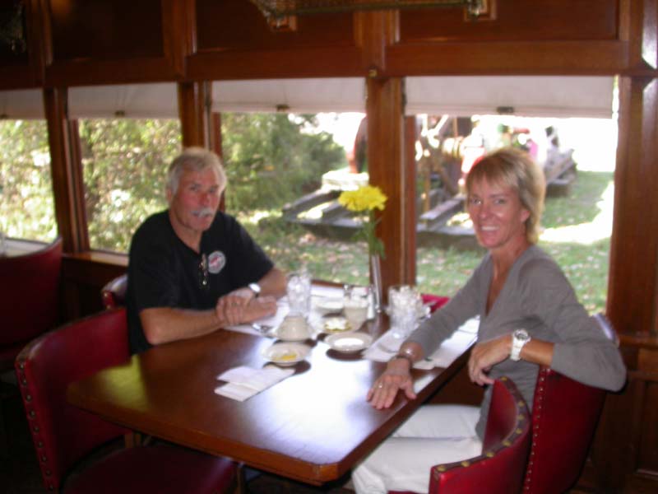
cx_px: 329
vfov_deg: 37.7
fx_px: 722
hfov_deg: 49.0
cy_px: 247
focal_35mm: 38
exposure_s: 1/60
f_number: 2.6
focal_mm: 7.85
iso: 100
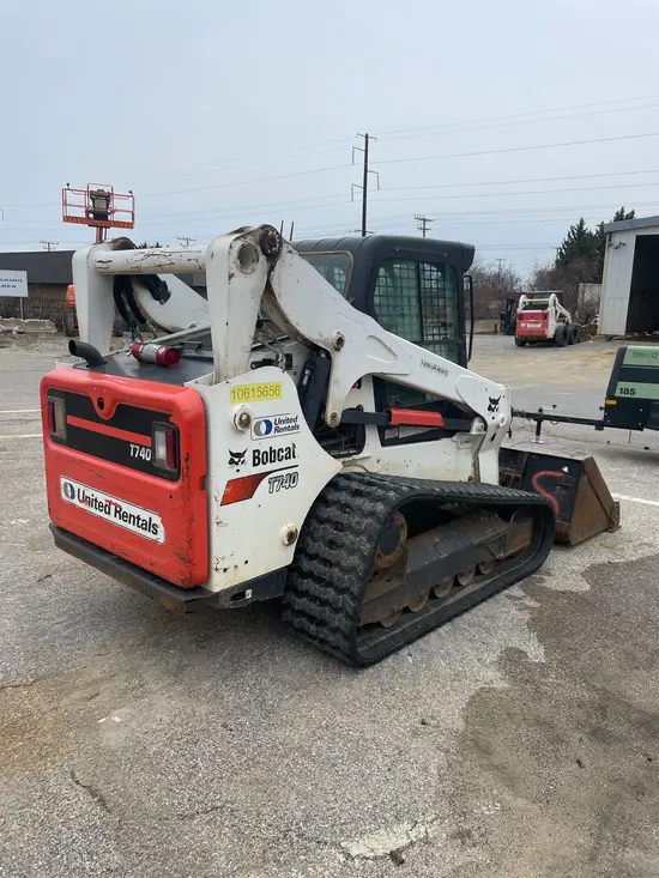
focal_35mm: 26
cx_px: 330
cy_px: 439
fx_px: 660
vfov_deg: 67.3
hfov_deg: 53.1
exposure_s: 1/2681
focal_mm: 4.2
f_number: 1.6
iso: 32
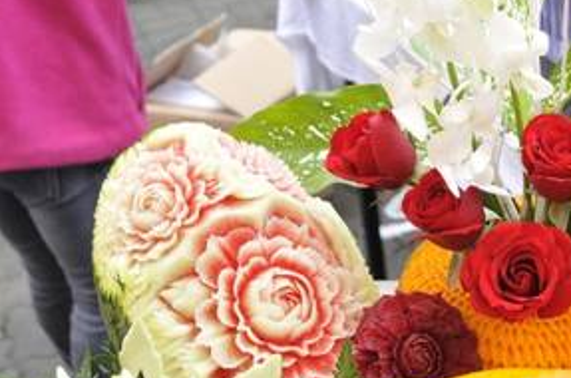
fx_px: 1092
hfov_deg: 28.0
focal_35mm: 69
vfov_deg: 19.2
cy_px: 352
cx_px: 531
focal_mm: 22
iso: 1000
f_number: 5
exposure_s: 1/160
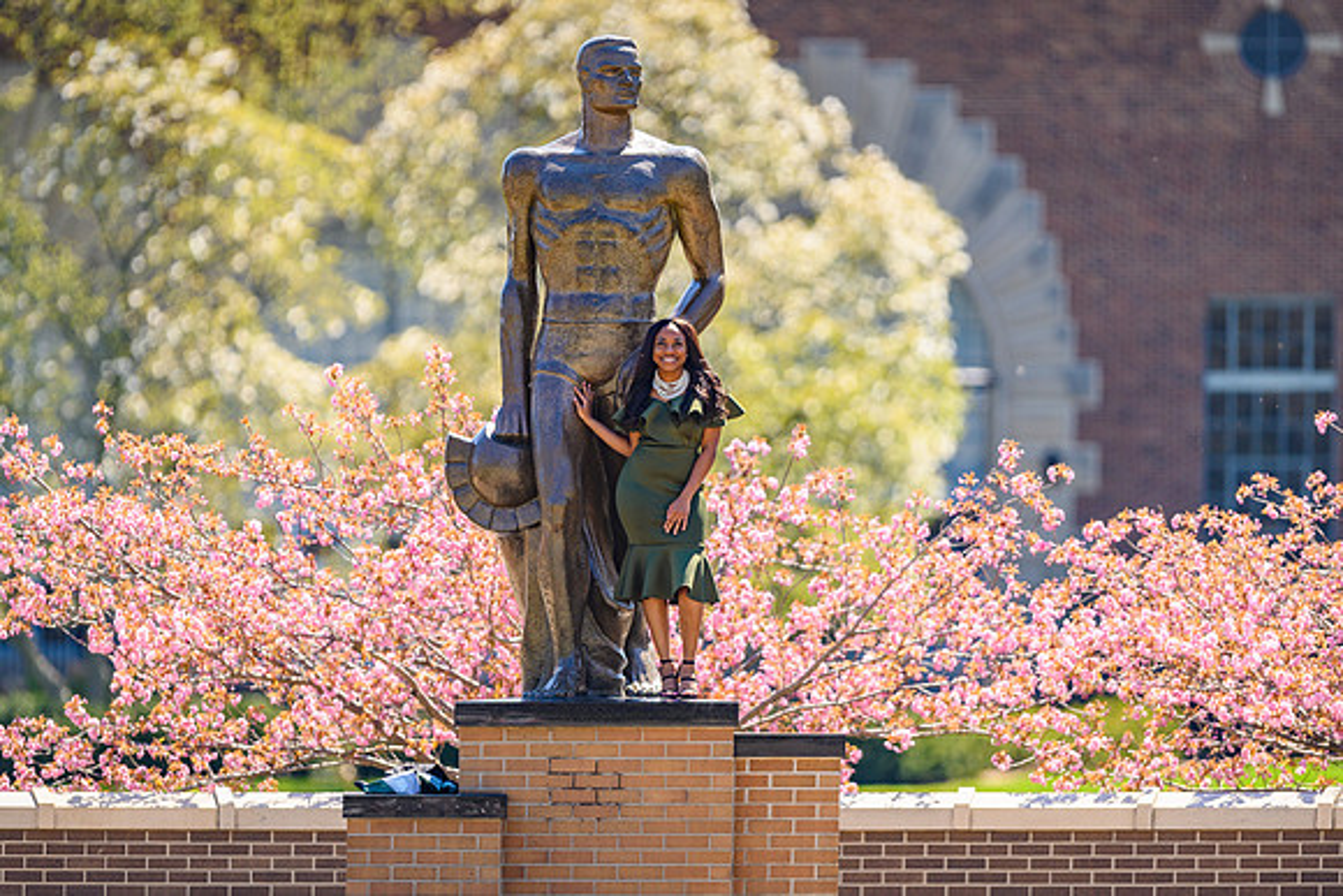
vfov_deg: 3.1
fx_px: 16715
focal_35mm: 448
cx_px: 622
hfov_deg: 4.6
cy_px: 397
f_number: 2.8
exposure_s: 1/800
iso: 125
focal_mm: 400
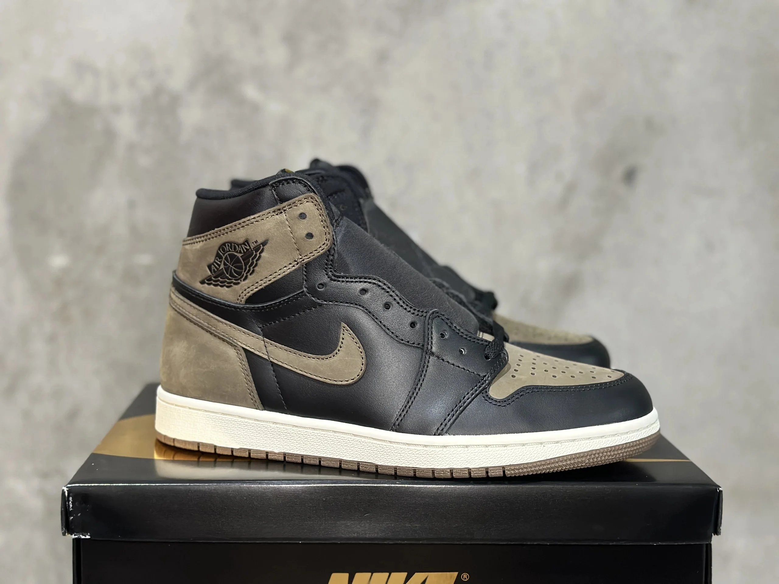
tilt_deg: -9.4
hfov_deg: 39.7
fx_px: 1080
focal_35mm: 48
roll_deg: -0.7
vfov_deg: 30.3
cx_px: 390
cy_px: 292
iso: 500
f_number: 1.78
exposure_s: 1/33
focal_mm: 6.86
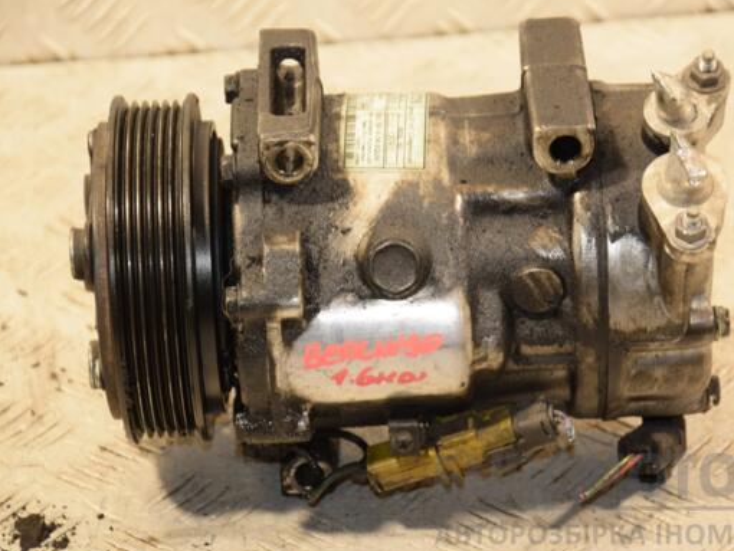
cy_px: 283
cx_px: 407
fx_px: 3309
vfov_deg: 9.5
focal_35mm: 156
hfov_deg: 12.7
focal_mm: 92
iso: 800
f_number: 5.6
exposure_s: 1/80
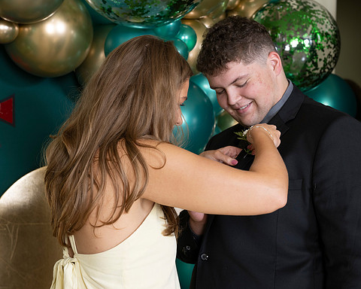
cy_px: 144
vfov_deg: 18.1
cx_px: 212
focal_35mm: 85
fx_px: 908
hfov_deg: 22.5
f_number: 7.1
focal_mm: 75
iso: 320
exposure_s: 1/125
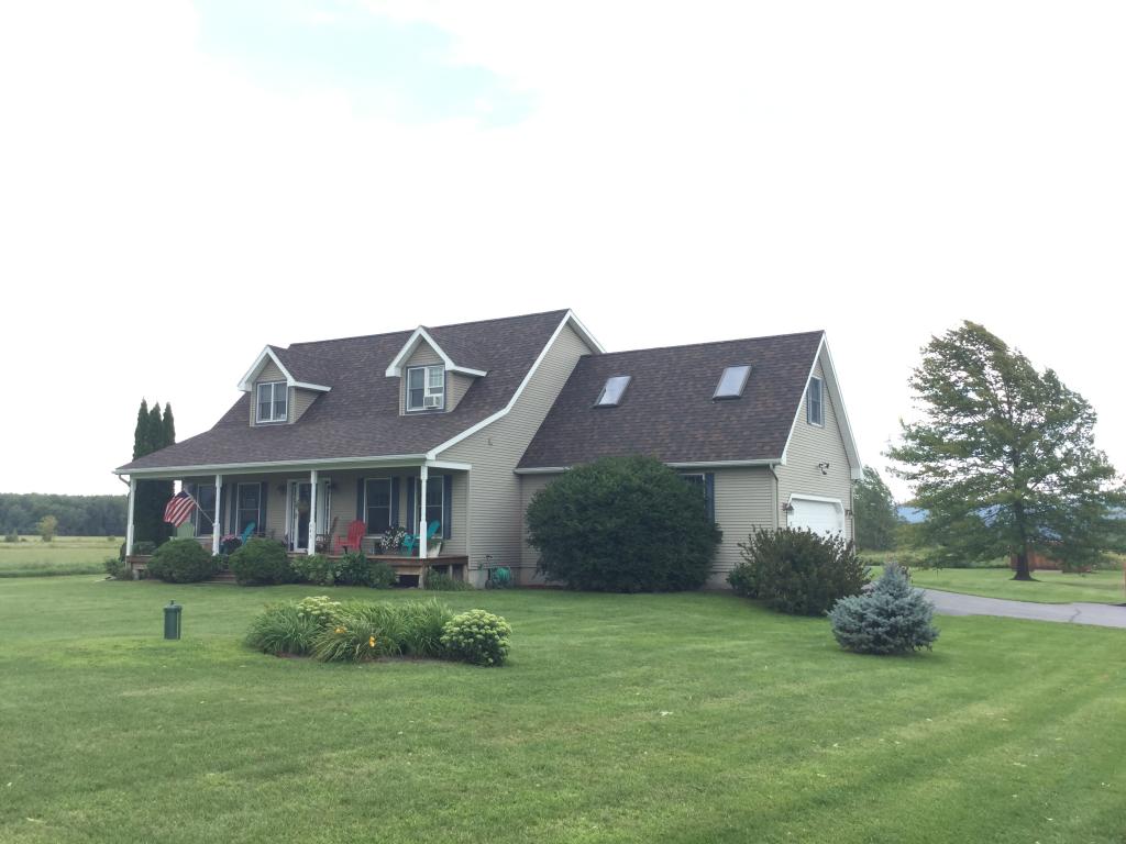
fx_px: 1008
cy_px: 422
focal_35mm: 31
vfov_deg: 45.4
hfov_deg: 58.4
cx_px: 563
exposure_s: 1/250
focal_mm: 3.3
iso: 25
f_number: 2.4
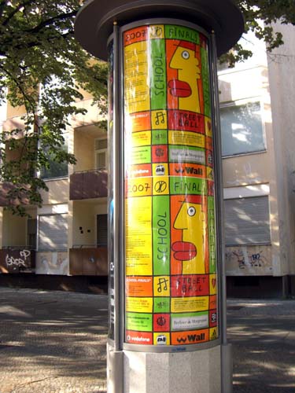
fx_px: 432
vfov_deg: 49.0
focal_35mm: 38
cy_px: 196
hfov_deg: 37.7
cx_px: 148
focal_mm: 6.2
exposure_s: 1/160
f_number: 2.7
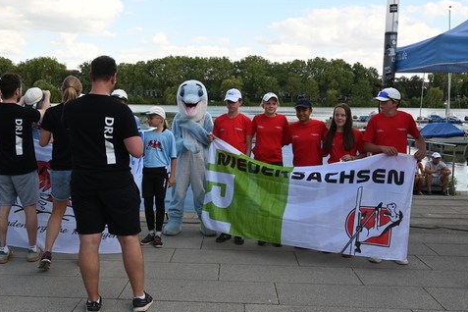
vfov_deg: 34.2
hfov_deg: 49.5
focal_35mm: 39
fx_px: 507
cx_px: 213
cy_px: 158
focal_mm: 20
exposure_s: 1/250
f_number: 5.6
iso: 110
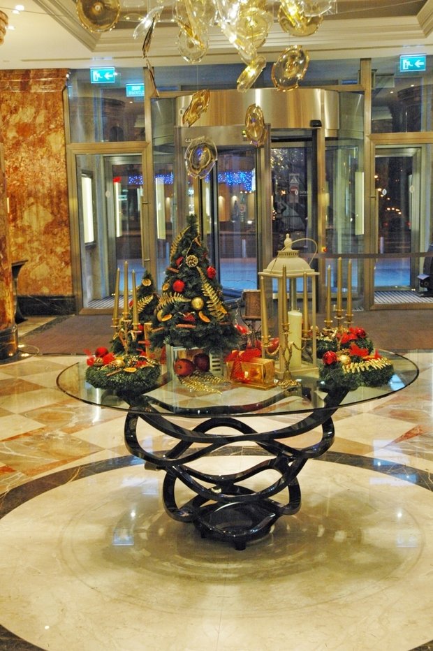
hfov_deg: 30.8
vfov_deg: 45.0
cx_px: 216
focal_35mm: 44
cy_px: 326
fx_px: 786
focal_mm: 29
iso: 800
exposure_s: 1/30
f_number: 4
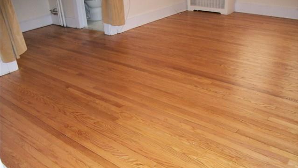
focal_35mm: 35
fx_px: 277
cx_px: 149
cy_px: 102
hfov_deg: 56.6
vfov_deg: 33.6
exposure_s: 1/30
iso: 250
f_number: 2.9
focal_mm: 5.7
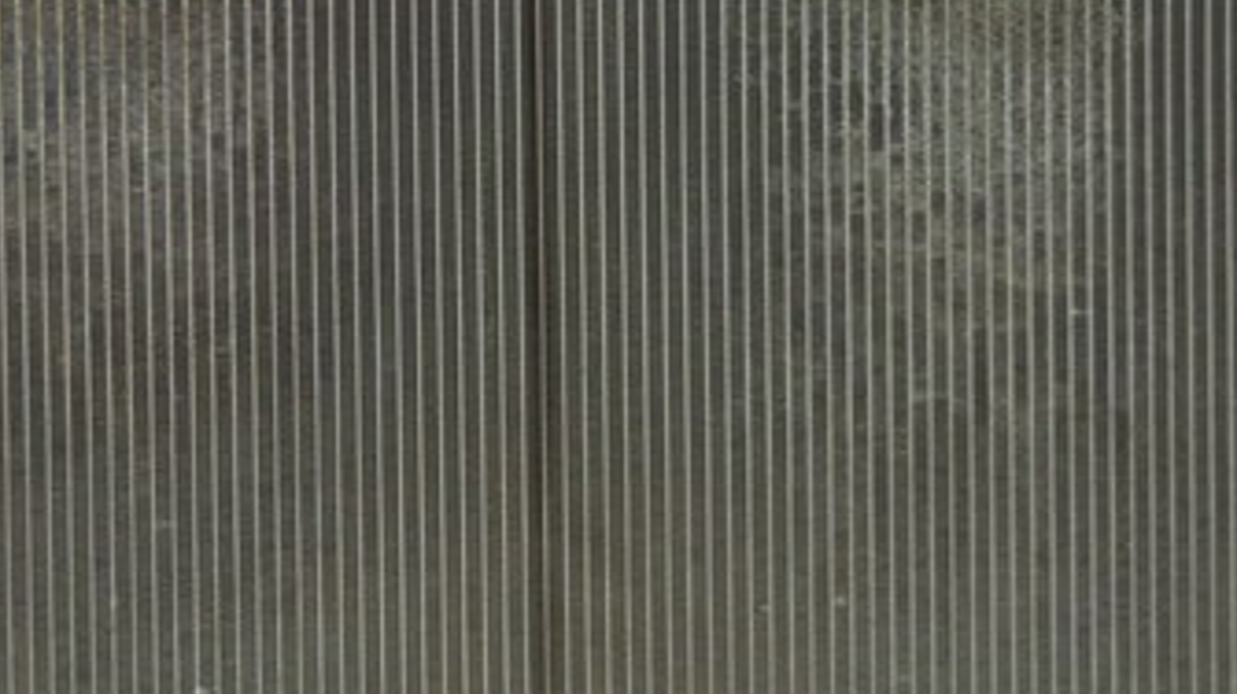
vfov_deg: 14.3
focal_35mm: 84
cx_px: 428
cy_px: 205
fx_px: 2754
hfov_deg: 25.2
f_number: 4.2
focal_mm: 28
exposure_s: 1/40
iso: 400
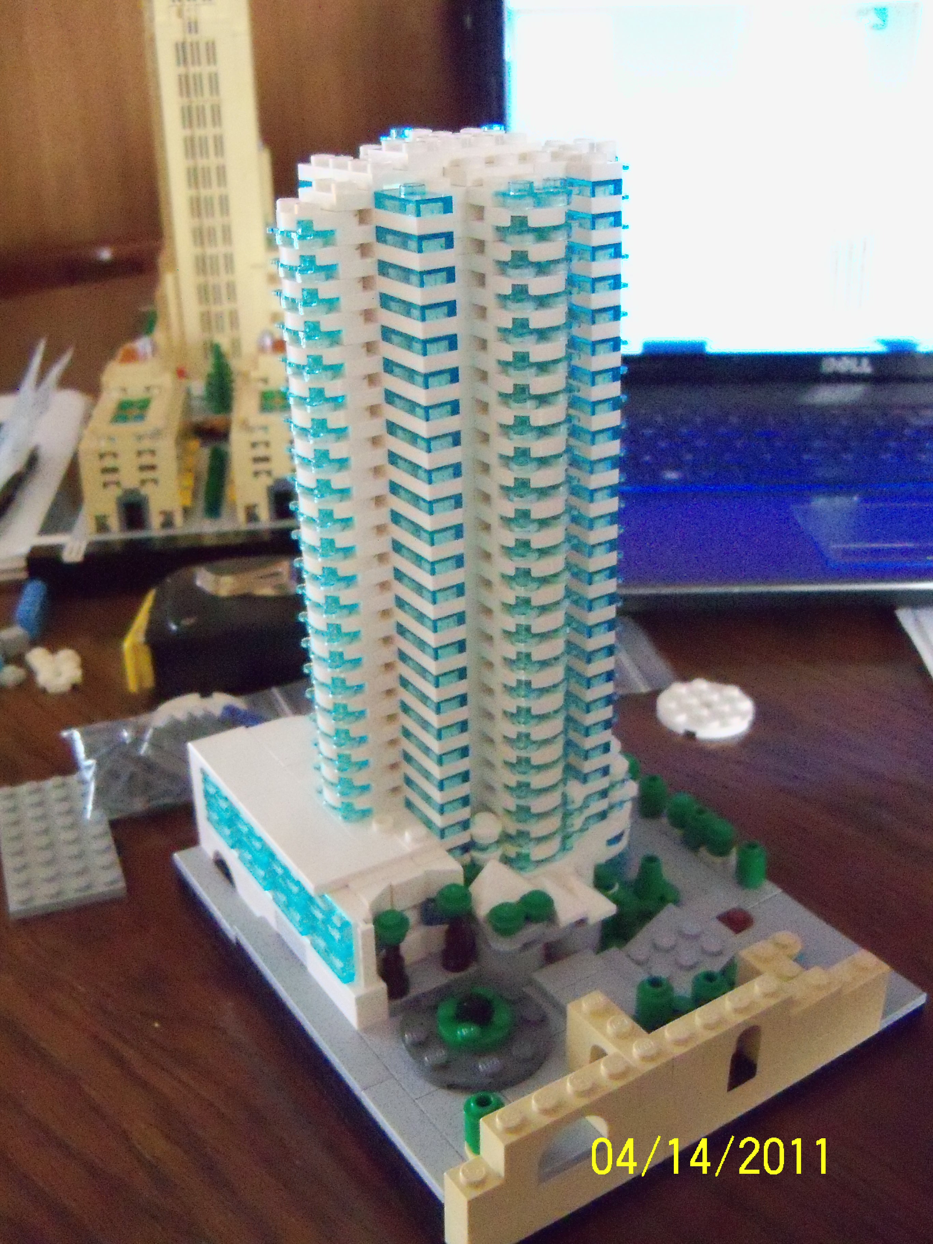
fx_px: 1258
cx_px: 466
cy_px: 622
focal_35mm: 35
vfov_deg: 52.6
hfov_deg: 40.7
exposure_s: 1/30
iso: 1250
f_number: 3.5
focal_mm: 6.2
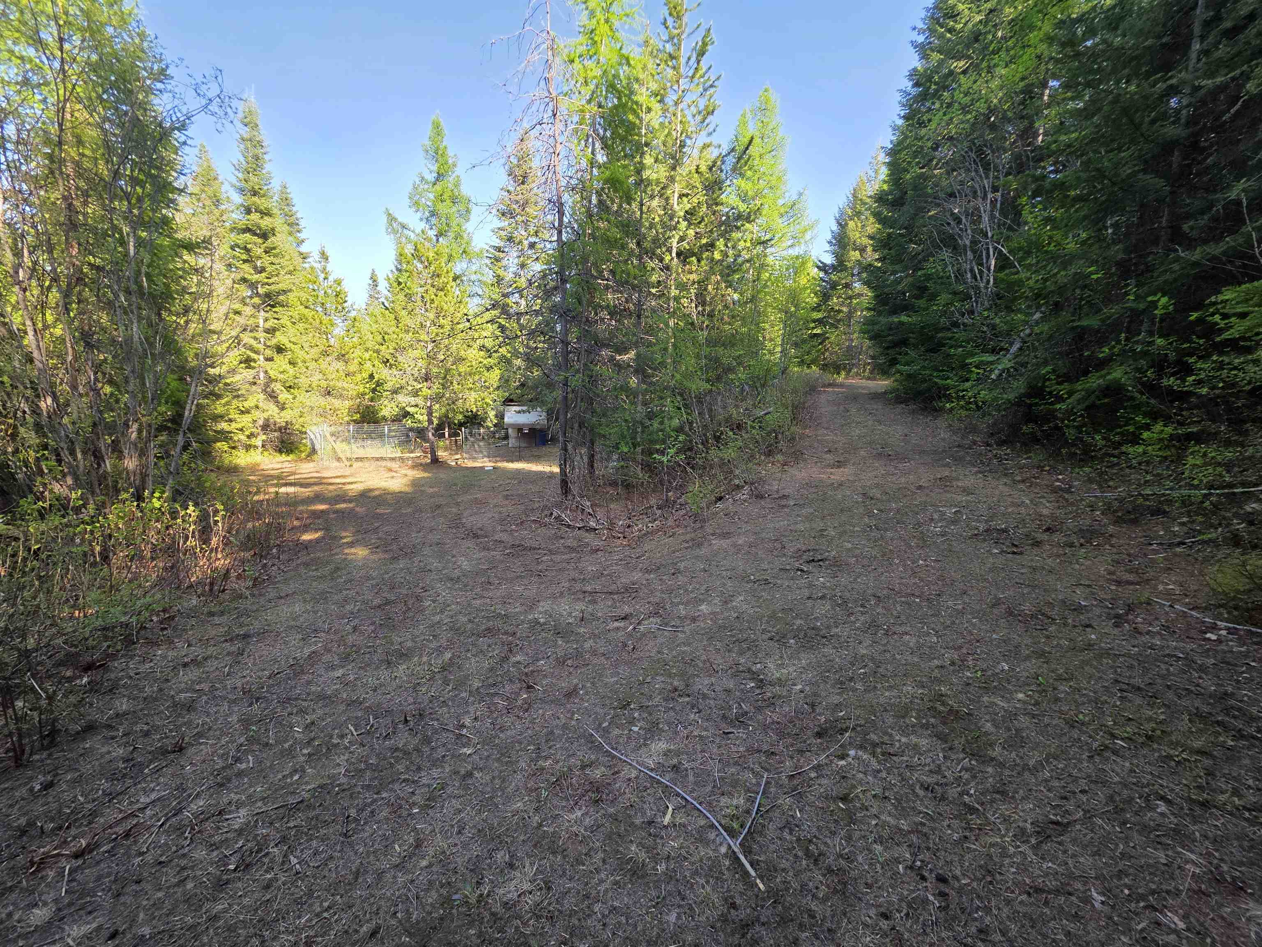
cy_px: 474
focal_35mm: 13
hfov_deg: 106.2
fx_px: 474
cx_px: 631
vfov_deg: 89.9
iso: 40
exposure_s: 1/297
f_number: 1.9
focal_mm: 2.2
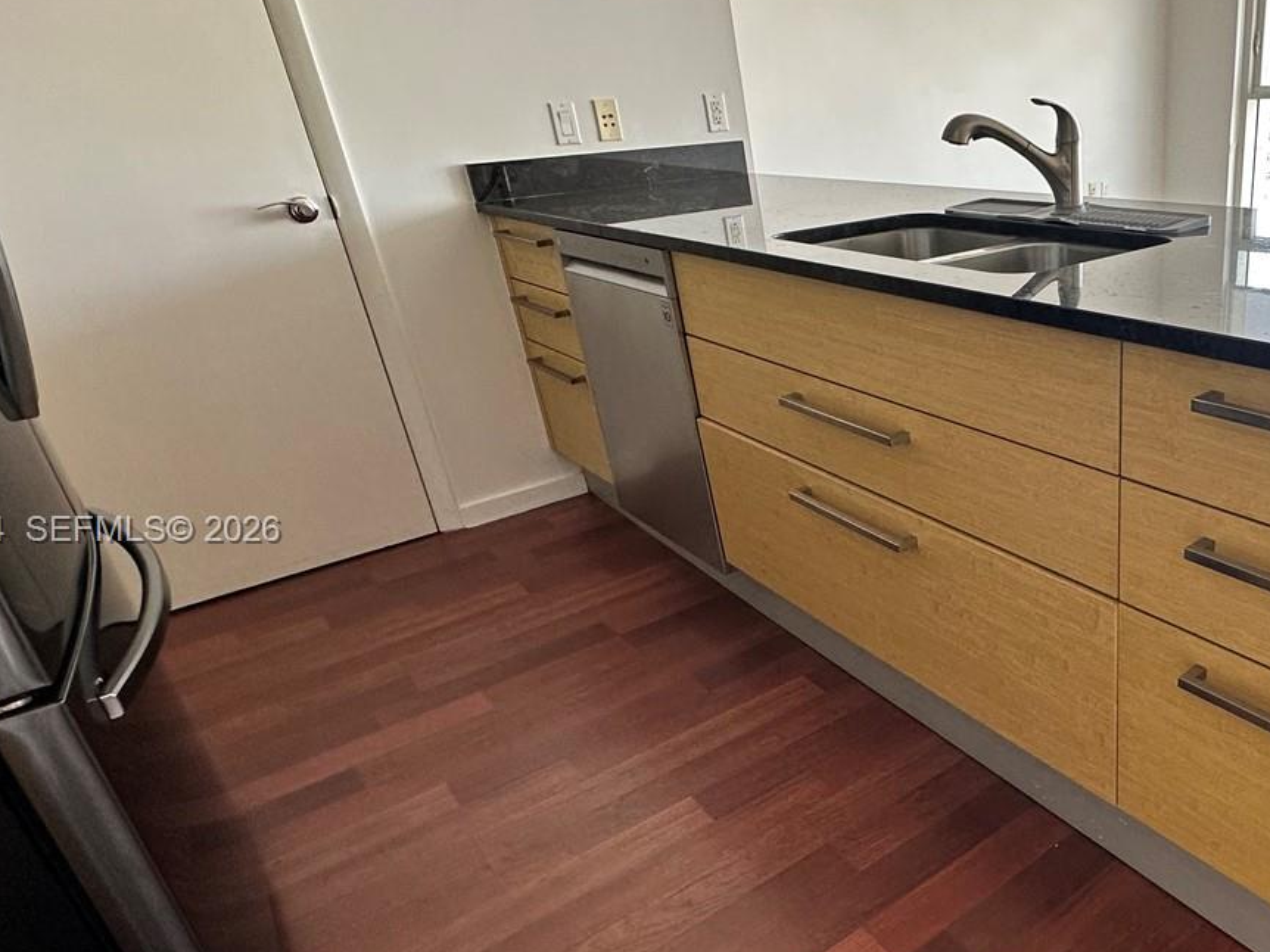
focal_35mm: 26
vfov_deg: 52.9
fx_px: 954
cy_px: 532
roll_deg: +3.1
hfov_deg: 62.2
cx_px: 1000
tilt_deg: -25.6
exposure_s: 1/120
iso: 200
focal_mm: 2.22
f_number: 2.2
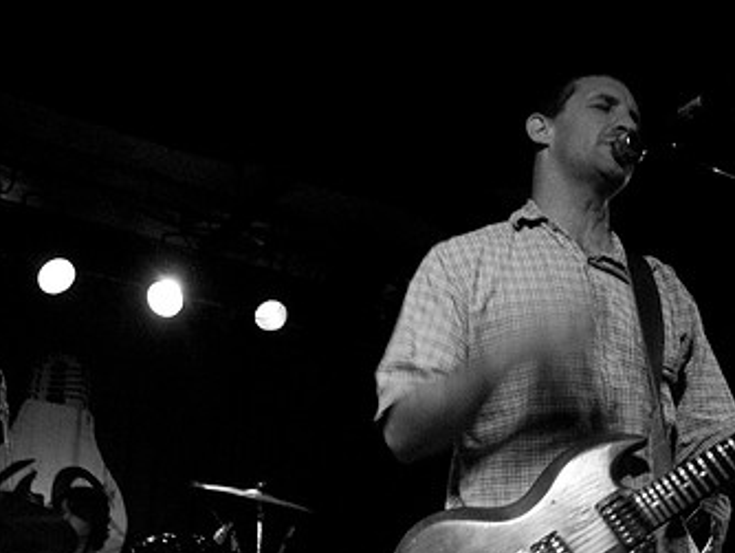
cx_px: 524
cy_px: 410
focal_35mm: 50
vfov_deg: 28.7
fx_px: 1062
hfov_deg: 37.5
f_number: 2.8
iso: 800
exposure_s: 1/20
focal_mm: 20
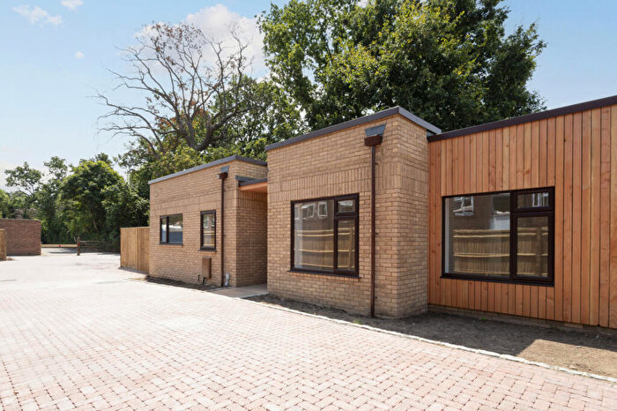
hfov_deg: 98.6
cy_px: 206
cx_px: 308
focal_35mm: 16
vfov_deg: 75.4
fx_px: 266
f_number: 16
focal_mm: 15.5
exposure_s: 1/80
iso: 200
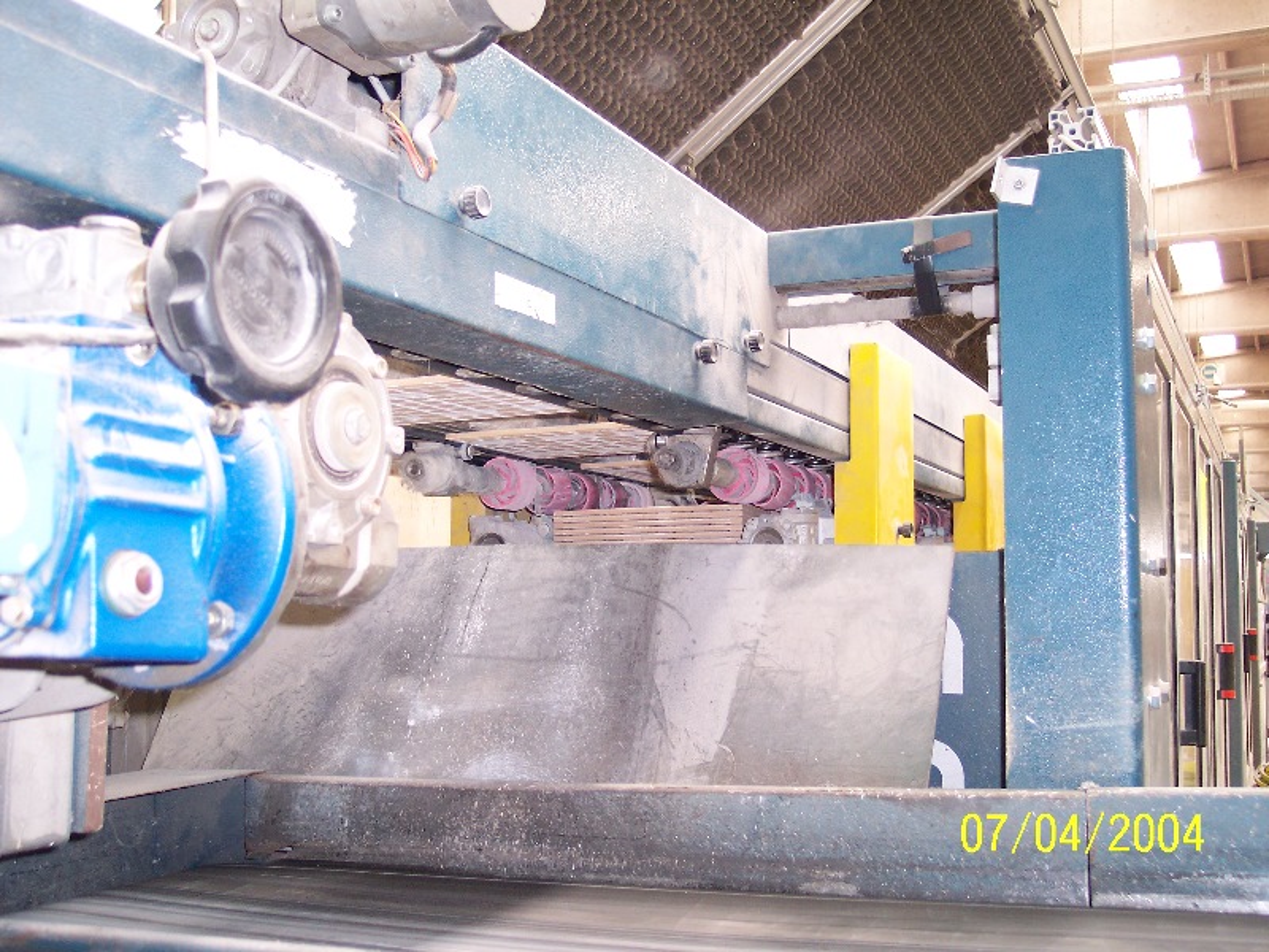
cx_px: 634
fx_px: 1393
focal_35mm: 38
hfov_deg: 49.0
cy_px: 476
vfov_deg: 37.7
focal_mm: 8
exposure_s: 1/30
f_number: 2.8
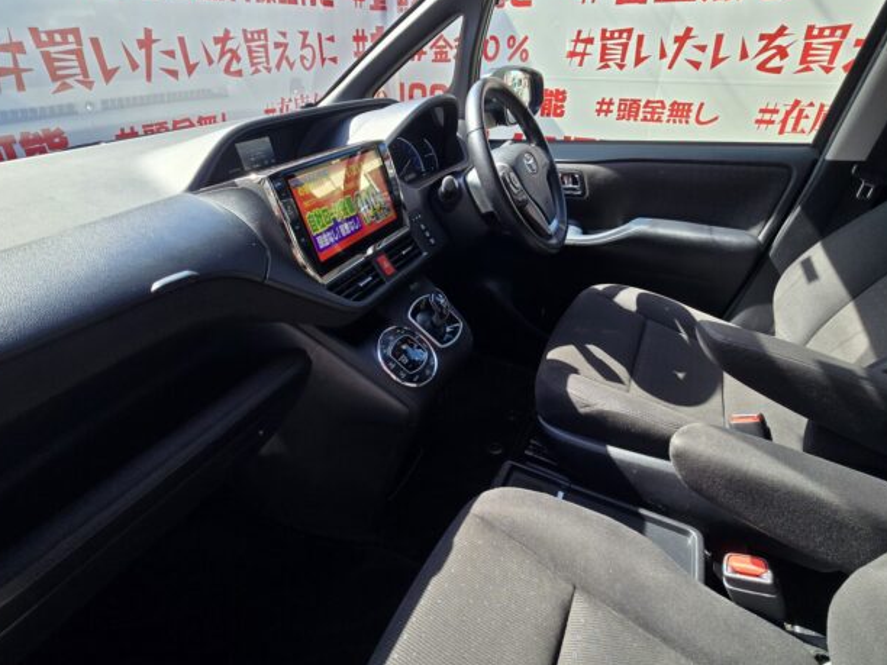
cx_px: 420
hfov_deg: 90.9
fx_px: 436
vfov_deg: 74.5
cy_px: 300
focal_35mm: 17
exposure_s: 1/226
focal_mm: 2.2
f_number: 2.2
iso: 50
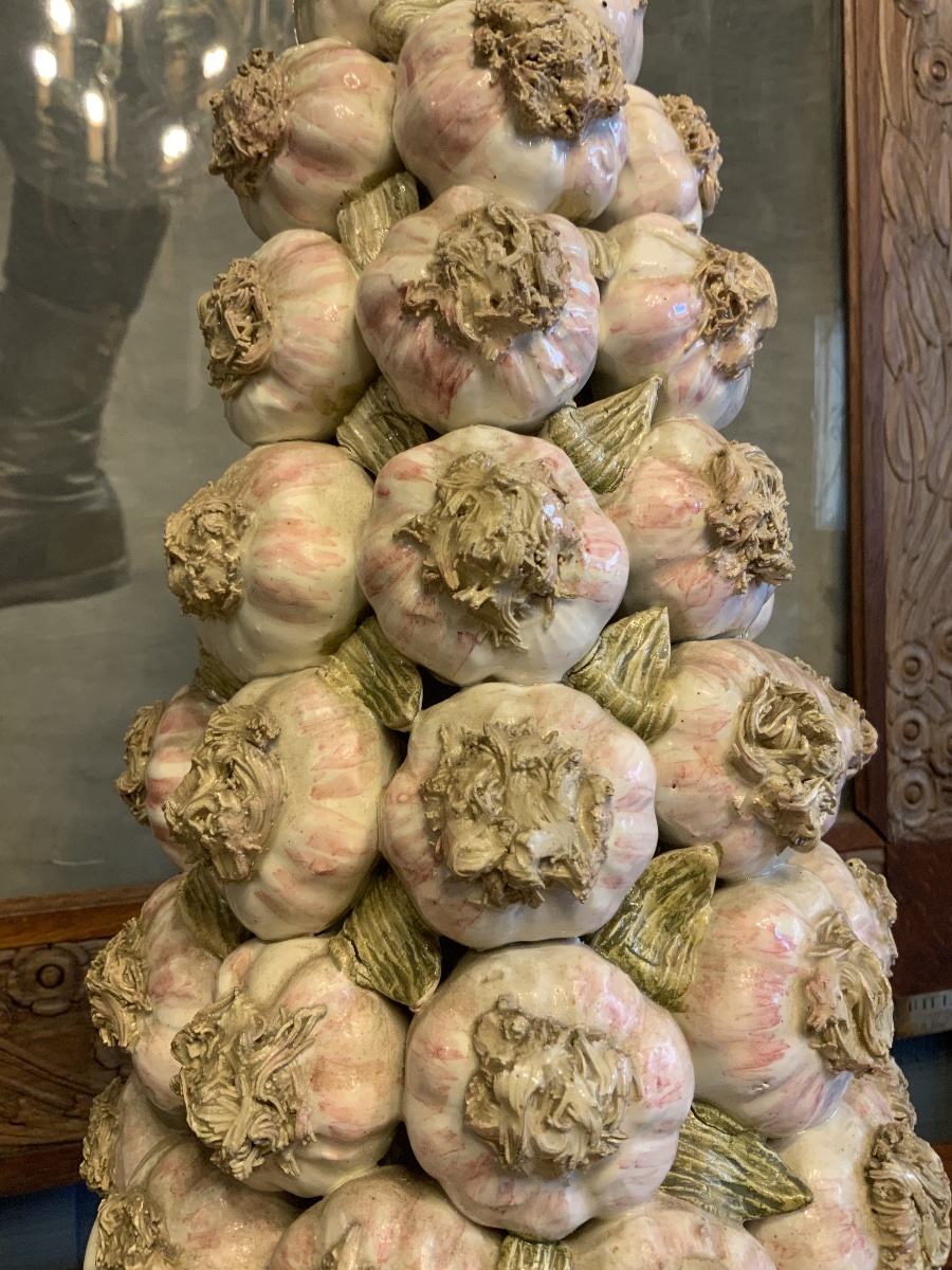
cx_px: 476
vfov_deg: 61.7
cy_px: 635
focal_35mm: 29
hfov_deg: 48.2
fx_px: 1063
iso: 100
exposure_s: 1/50
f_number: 1.8
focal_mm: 3
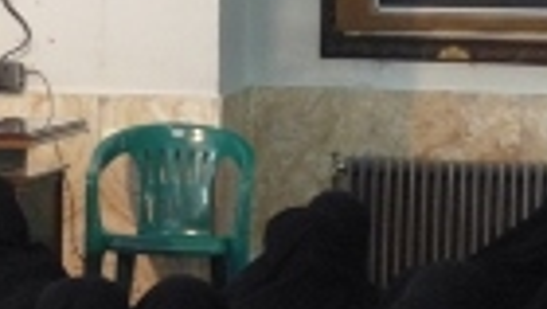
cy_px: 188
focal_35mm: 271
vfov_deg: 4.5
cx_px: 59
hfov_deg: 7.9
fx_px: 3934
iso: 400
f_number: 5.6
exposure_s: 1/25
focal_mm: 13.6
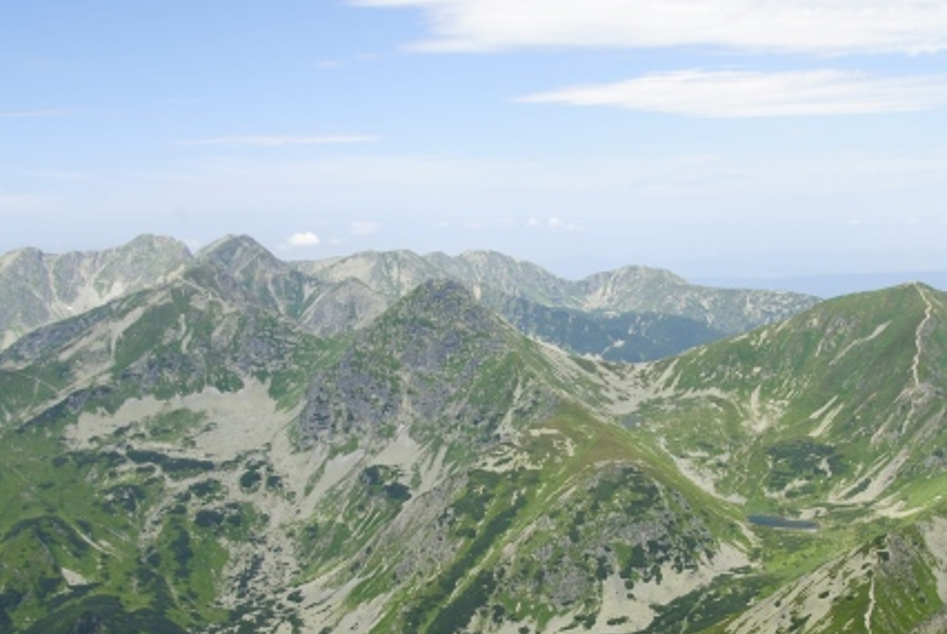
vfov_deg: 21.6
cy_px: 538
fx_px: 1633
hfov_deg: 32.3
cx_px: 569
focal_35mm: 62
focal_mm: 22
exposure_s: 1/100
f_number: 7.1
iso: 100
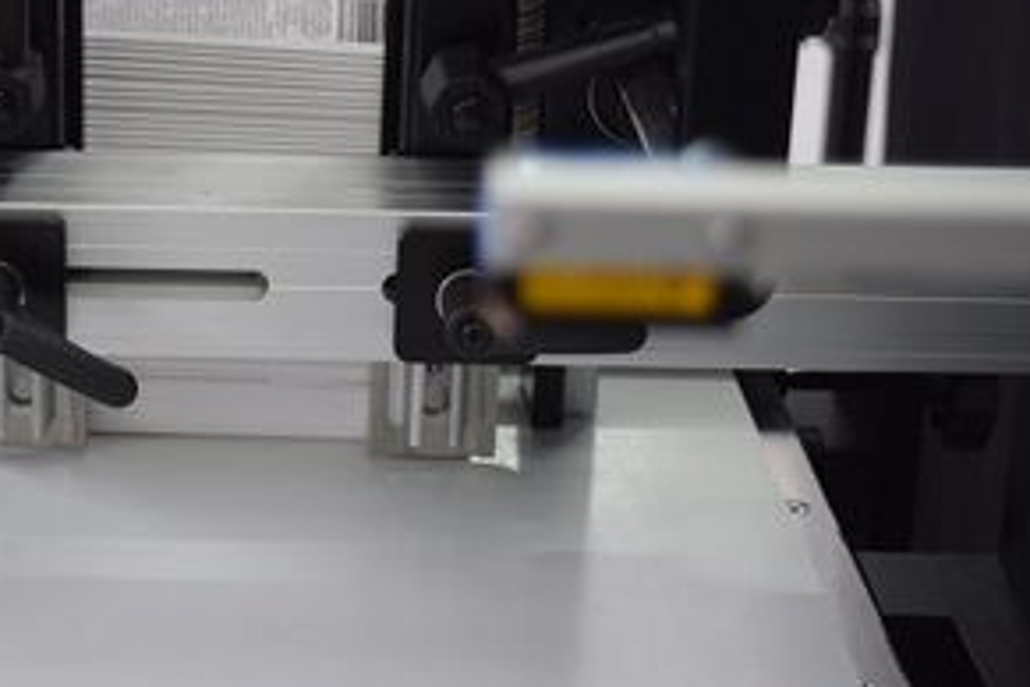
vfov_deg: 13.9
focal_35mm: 98
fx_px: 2804
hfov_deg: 20.5
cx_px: 156
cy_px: 186
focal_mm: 38
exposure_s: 1/60
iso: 1000
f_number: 4.8
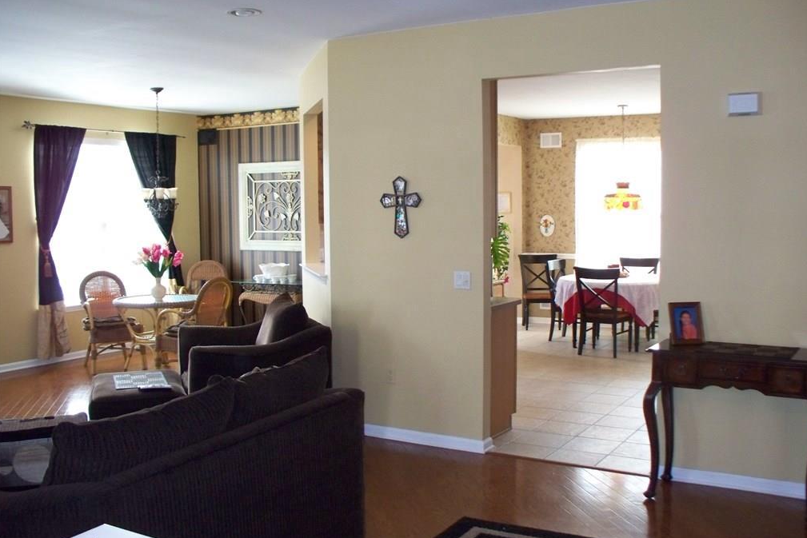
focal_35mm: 38
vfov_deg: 35.1
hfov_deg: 50.7
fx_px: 852
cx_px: 405
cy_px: 266
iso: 320
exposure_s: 1/60
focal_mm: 7.54
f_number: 2.8
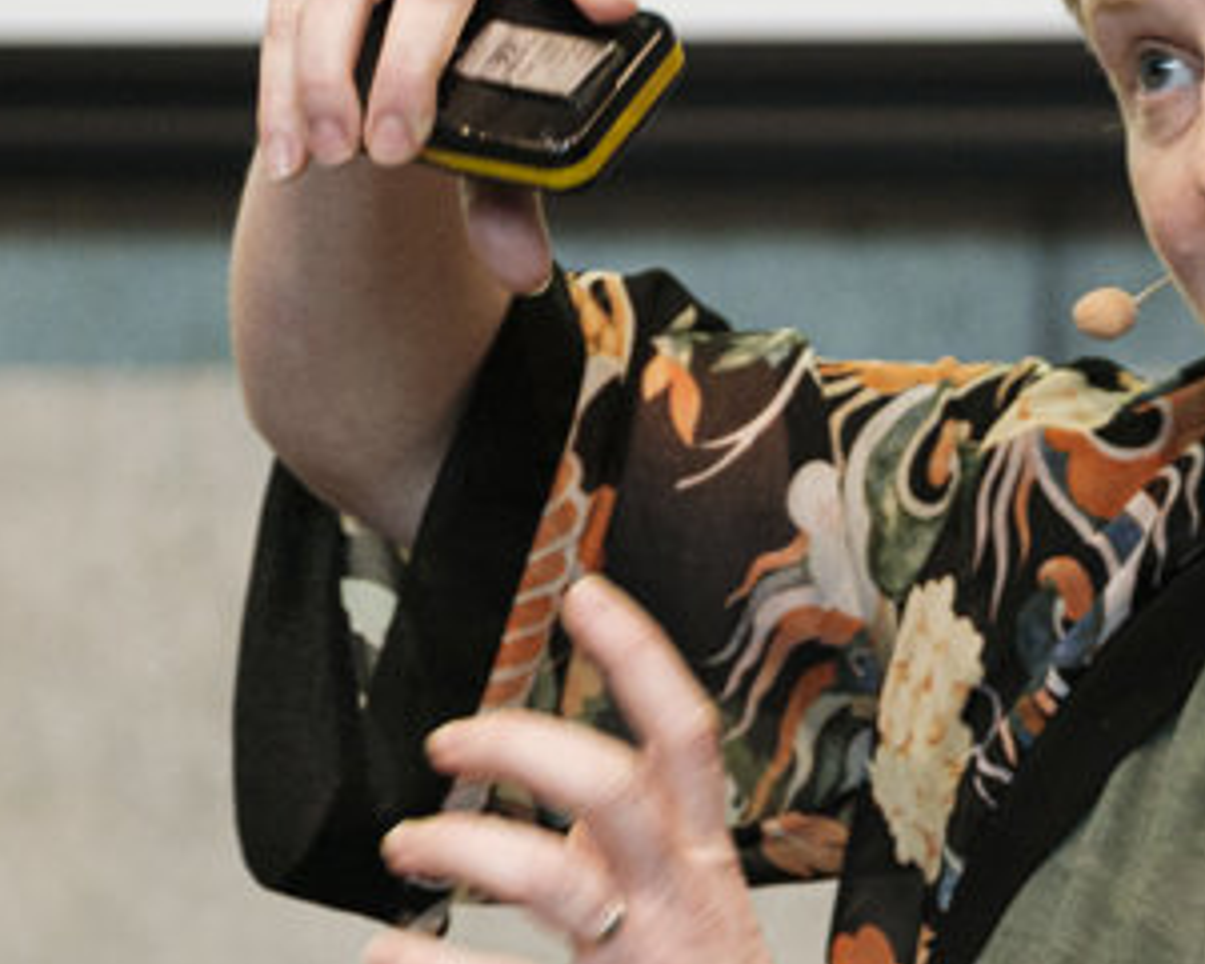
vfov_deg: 4.1
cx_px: 853
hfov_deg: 5.1
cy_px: 580
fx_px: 13449
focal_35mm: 377
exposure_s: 1/160
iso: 2000
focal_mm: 83.8
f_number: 2.8
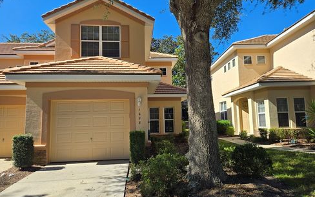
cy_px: 98
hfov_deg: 72.5
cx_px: 156
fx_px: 215
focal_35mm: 25
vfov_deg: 49.3
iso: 25
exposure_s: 1/1248
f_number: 1.8
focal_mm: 5.4
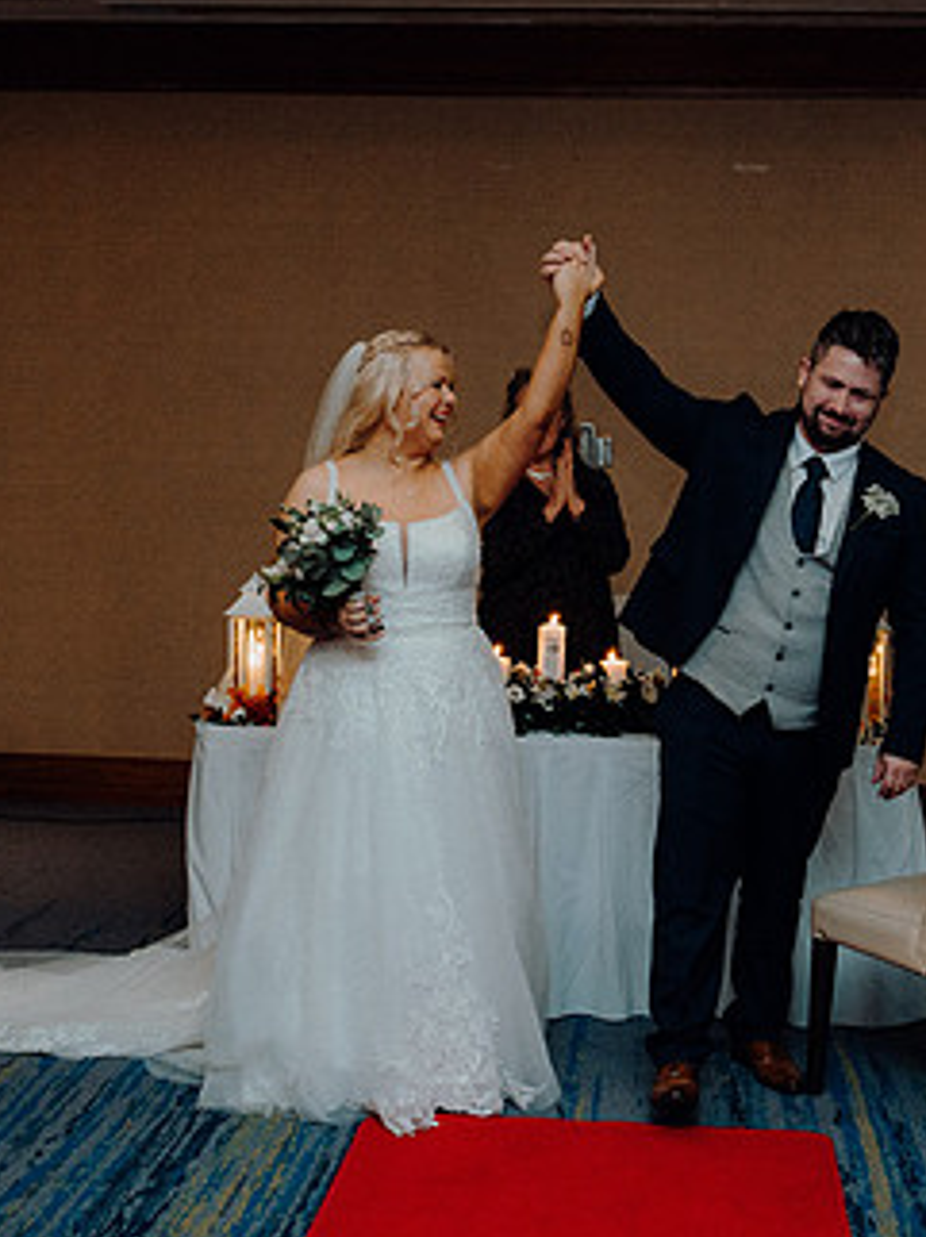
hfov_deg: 28.0
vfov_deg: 36.8
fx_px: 1857
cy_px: 690
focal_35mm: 52
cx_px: 538
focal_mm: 30
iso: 2500
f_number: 3.5
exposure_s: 1/160
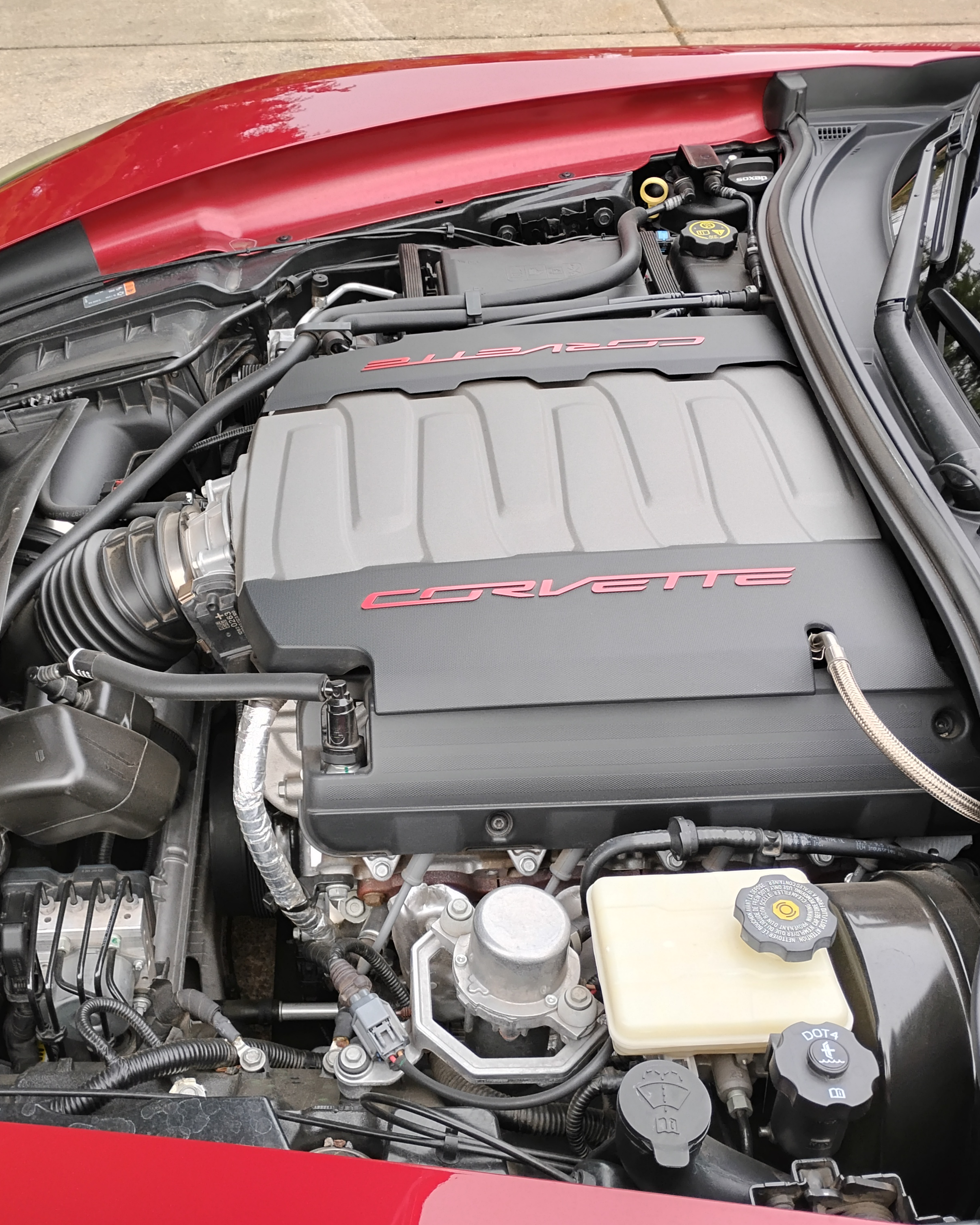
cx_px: 372
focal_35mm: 37
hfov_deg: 39.9
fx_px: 1342
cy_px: 615
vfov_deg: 49.1
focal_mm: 4.26
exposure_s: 1/120
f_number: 1.8
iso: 211
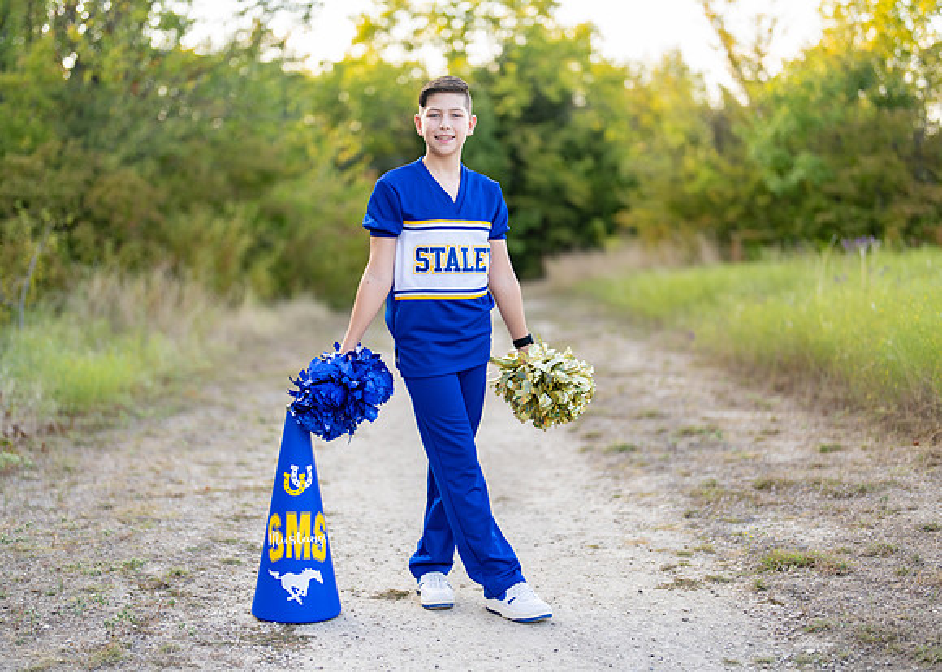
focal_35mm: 55
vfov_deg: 25.7
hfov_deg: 35.5
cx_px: 471
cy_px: 336
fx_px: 1472
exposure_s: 1/800
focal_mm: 50
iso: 100
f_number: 1.2
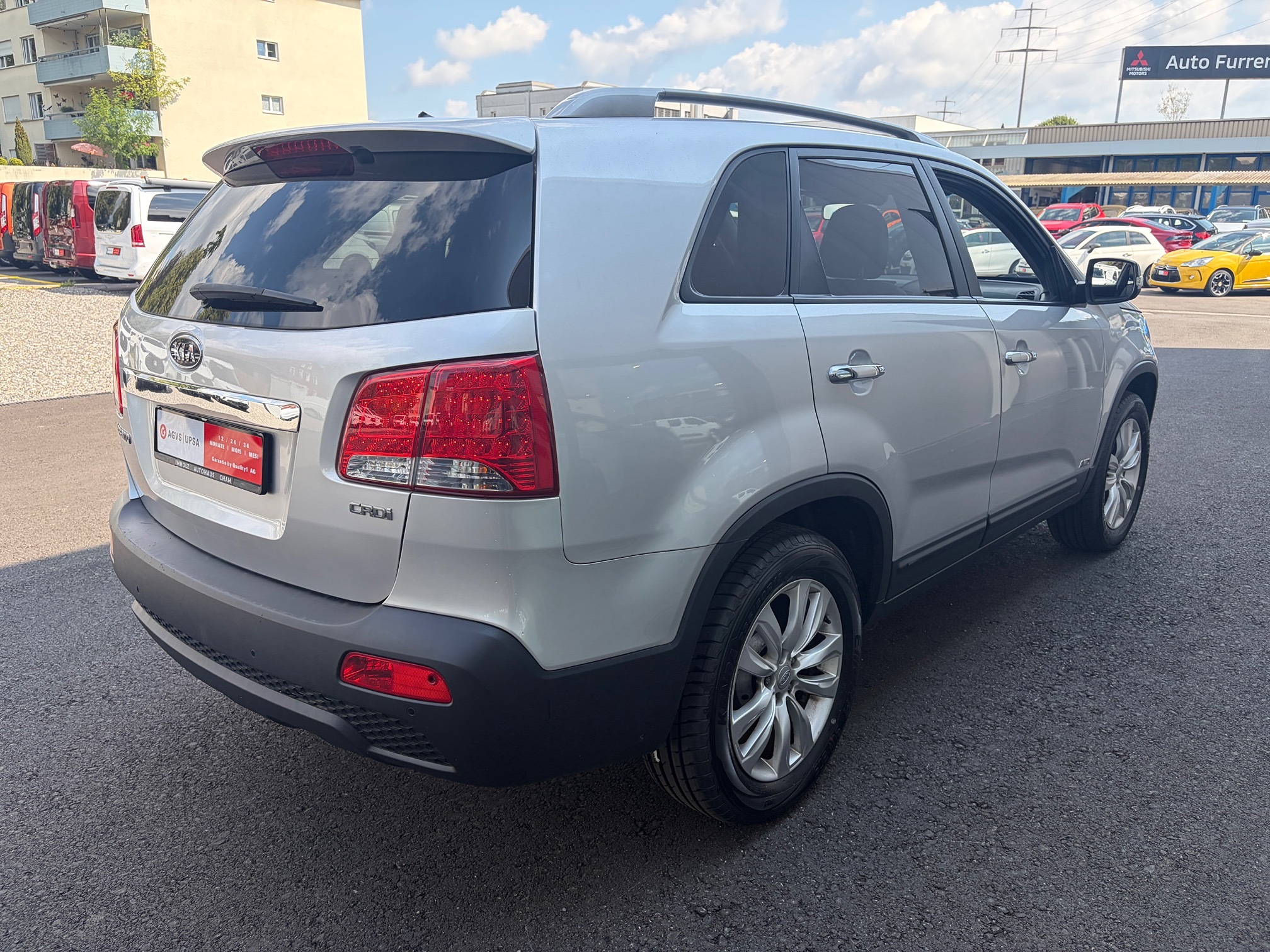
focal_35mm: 26
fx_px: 954
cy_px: 476
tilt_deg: -12.6
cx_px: 635
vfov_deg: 53.1
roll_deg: -1.9
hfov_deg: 67.3
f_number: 1.6
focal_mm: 5.96
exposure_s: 1/820
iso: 50
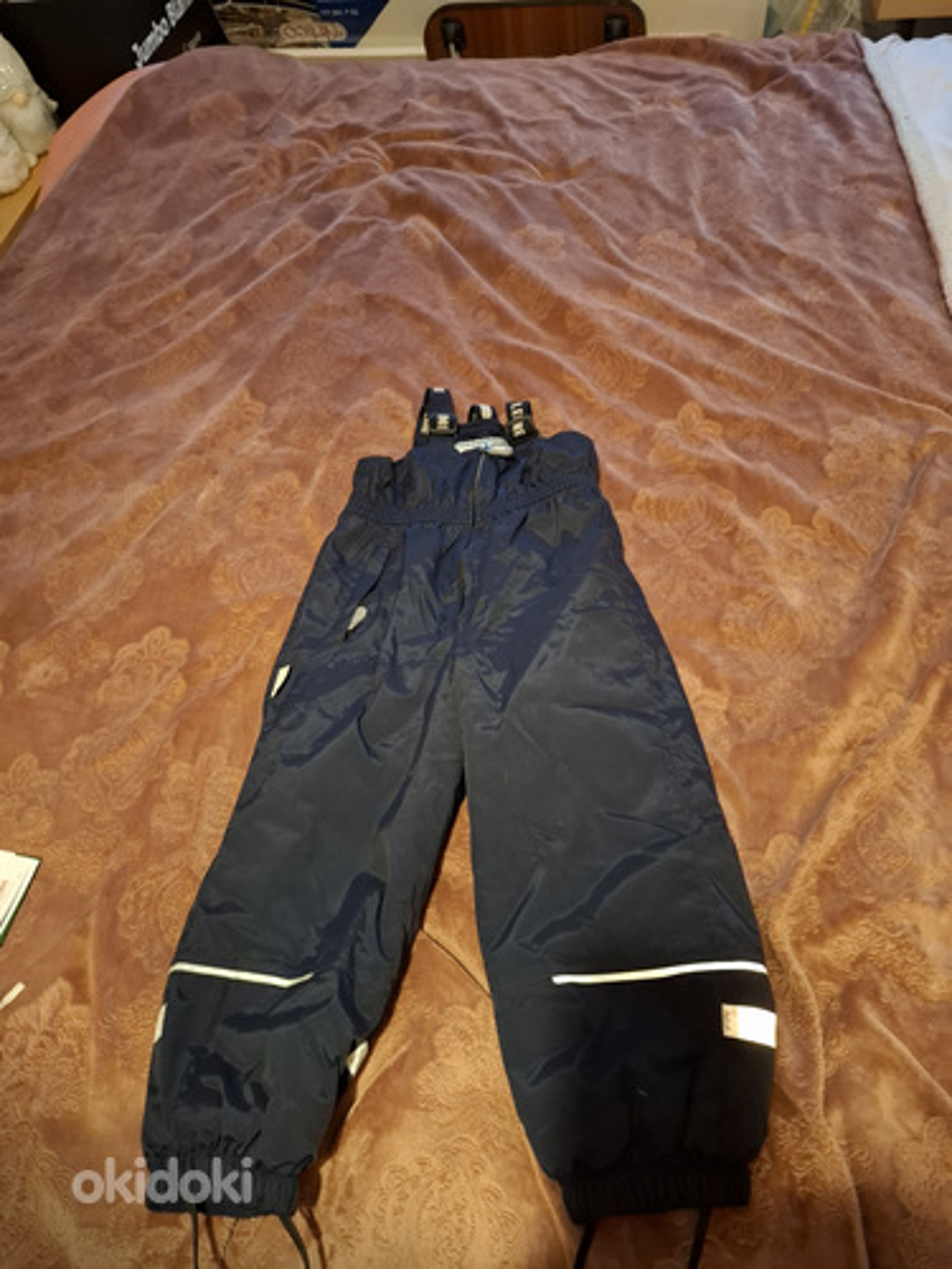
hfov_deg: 58.9
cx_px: 476
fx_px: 843
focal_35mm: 23
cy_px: 634
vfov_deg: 73.9
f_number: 1.8
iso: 800
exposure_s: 1/25
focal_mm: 5.54
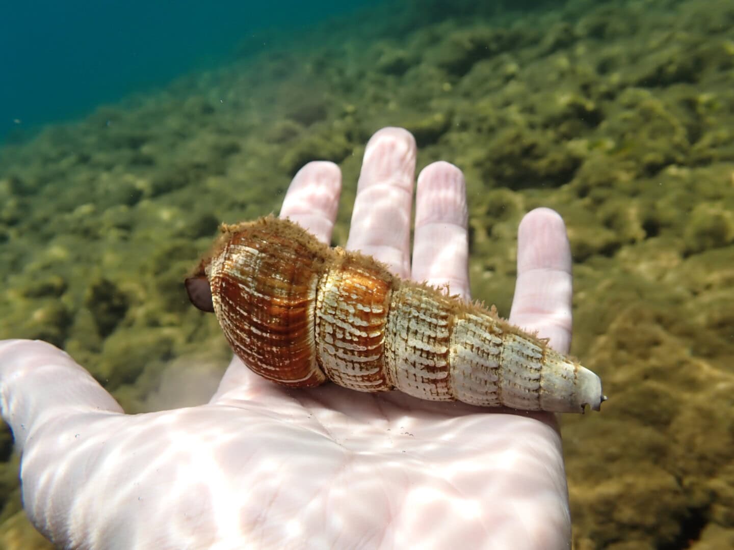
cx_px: 367
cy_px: 275
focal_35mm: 30
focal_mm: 5.4
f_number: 3.2
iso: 100
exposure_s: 1/640
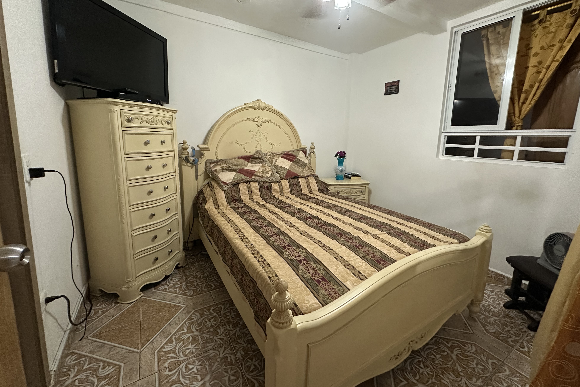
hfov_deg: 100.4
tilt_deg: -8.6
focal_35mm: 15
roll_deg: -1.5
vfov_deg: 77.1
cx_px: 299
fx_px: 242
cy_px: 176
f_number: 2.2
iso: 640
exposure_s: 1/60
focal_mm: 2.22
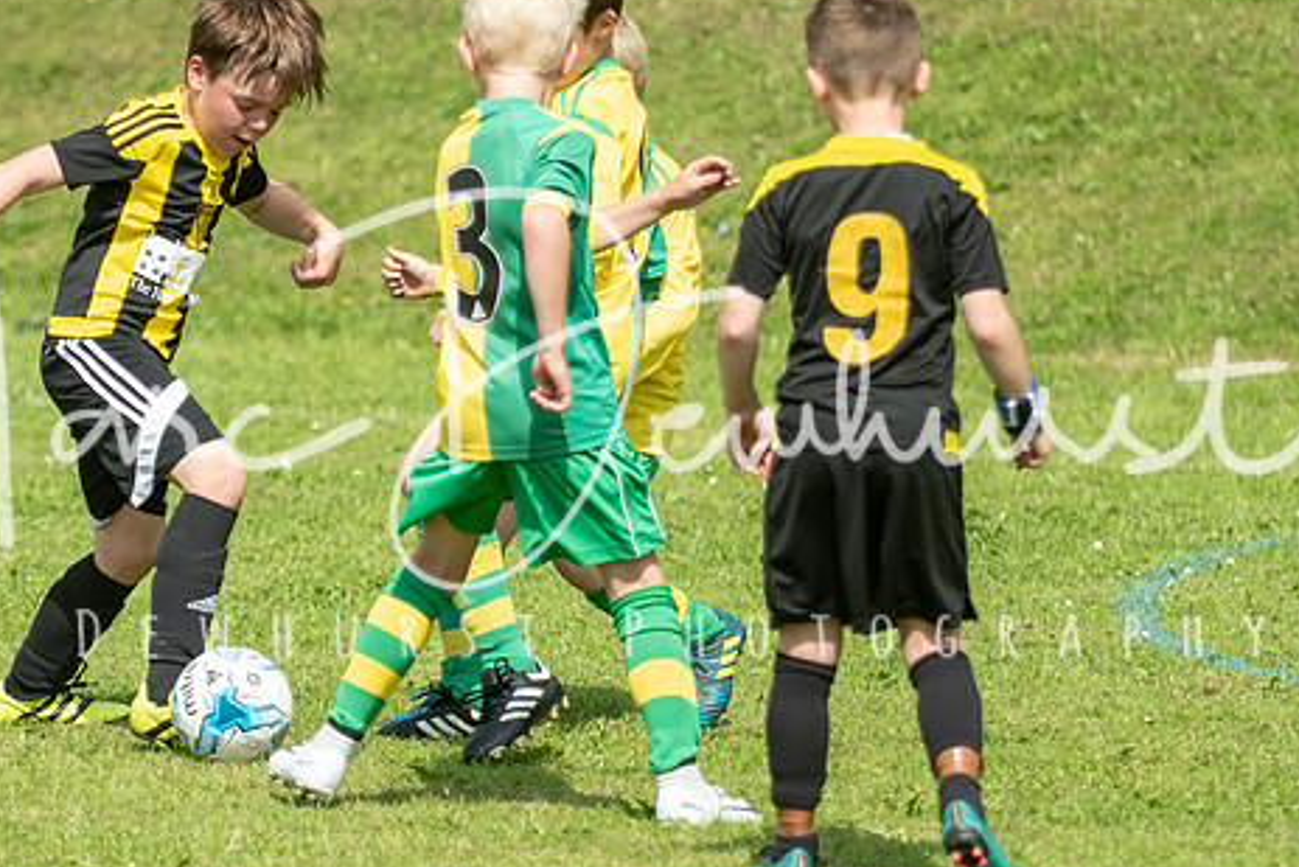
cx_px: 299
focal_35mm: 379
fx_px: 13679
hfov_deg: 5.4
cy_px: 374
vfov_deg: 3.6
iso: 250
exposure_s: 1/2500
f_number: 3.2
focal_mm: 130
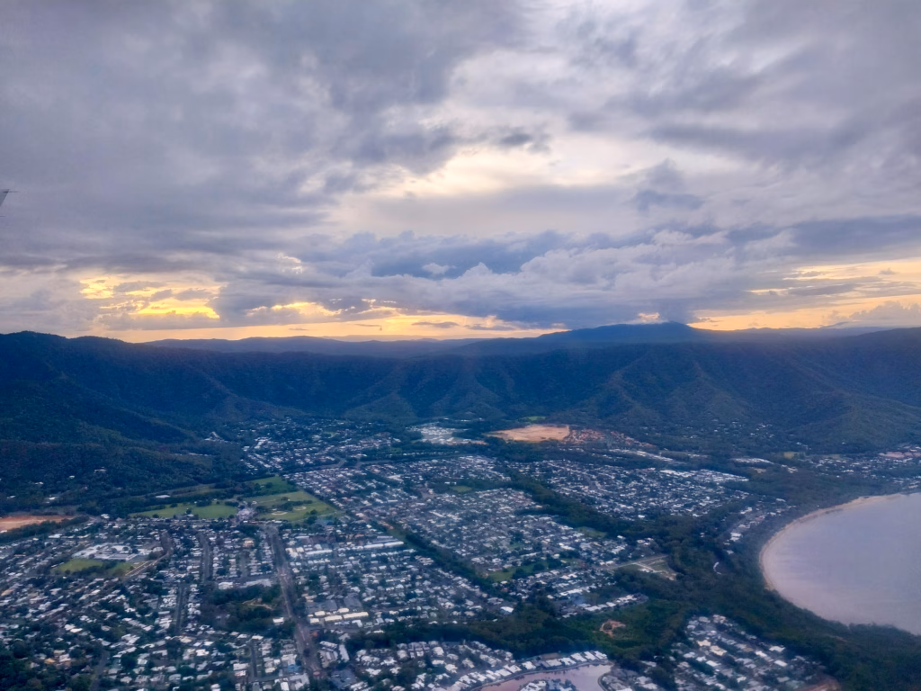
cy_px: 346
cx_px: 460
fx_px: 692
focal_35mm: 26
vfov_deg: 53.1
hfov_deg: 67.3
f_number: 1.8
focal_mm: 4
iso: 25
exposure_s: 1/100
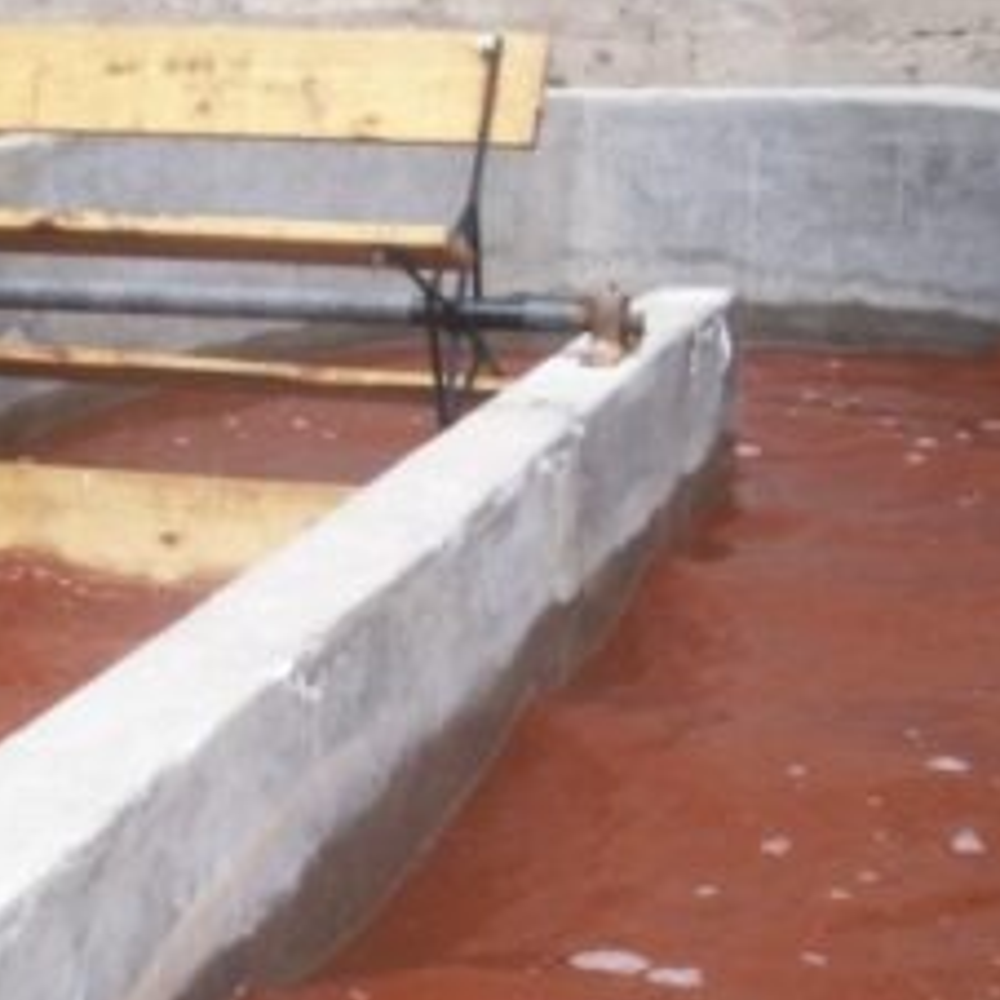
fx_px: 2942
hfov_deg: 19.1
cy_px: 898
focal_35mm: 90
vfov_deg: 19.0
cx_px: 195
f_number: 4.5
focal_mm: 5.9
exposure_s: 1/336
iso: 100
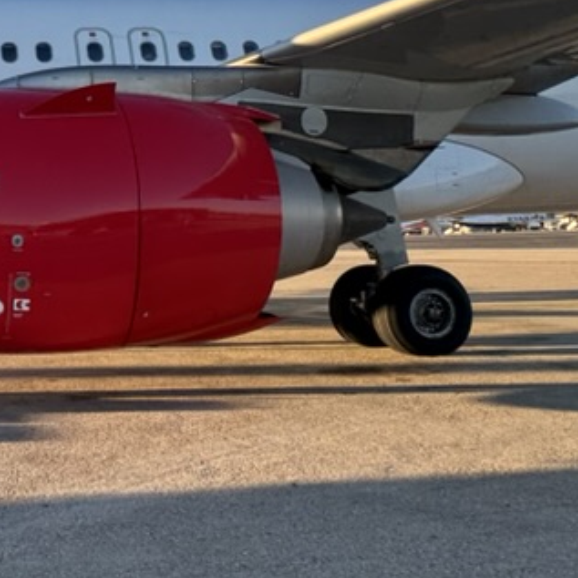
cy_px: 191
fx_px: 756
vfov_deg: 41.3
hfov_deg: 37.1
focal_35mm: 40
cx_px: -13
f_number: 2.2
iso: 40
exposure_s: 1/421
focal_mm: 2.22
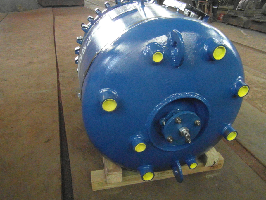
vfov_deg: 51.4
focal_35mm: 27
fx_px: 208
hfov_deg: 65.2
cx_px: 144
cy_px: 105
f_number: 3.2
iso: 800
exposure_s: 1/15
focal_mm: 4
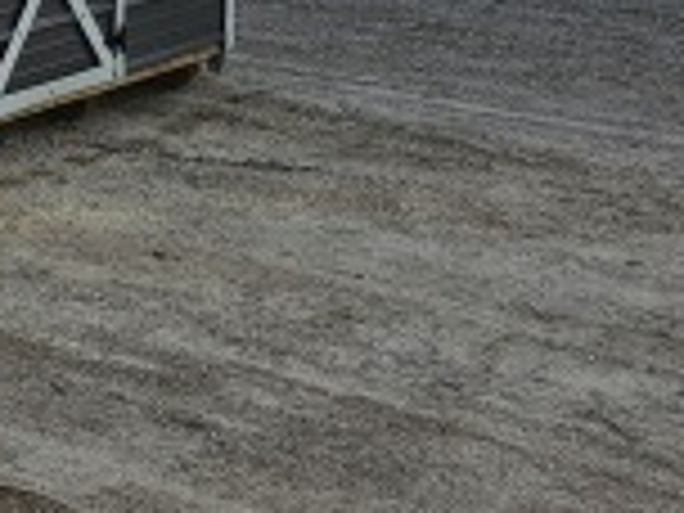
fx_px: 1917
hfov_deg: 16.7
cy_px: -266
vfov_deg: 14.2
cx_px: -567
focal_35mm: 97
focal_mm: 6.3
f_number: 1.7
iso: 20
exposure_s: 1/451
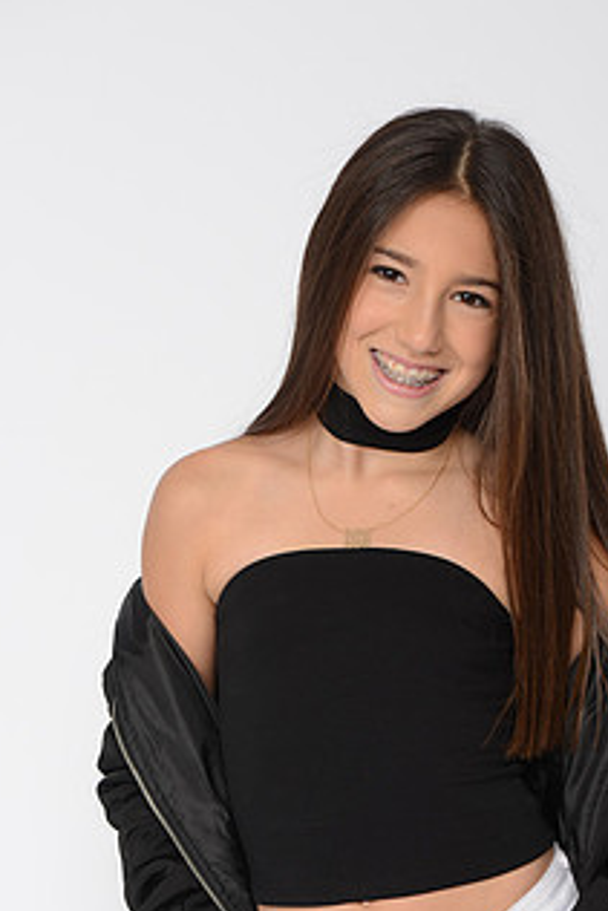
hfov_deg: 13.5
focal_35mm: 101
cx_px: 419
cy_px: 703
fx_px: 2556
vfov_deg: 20.0
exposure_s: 1/200
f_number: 8
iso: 125
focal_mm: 55
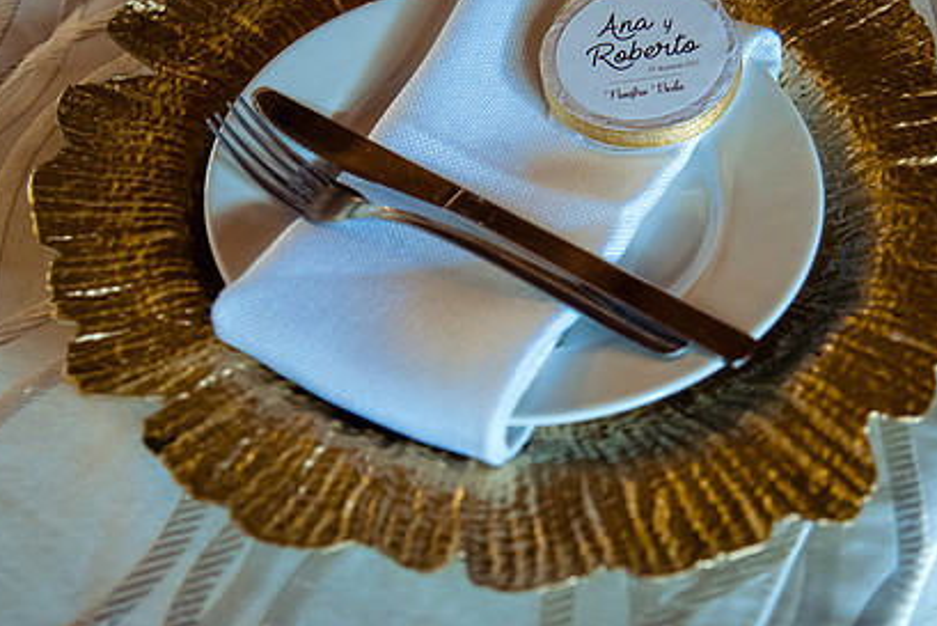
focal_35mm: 78
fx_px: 2031
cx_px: 483
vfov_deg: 17.5
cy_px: 228
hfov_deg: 26.0
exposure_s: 1/200
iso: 3200
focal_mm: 55
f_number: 4
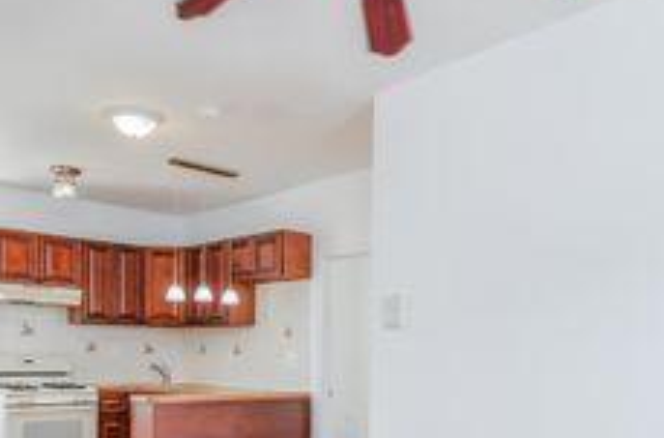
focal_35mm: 36
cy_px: 344
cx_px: 304
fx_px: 663
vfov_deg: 35.5
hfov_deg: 53.1
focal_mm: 11
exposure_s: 1/6
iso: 100
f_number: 8
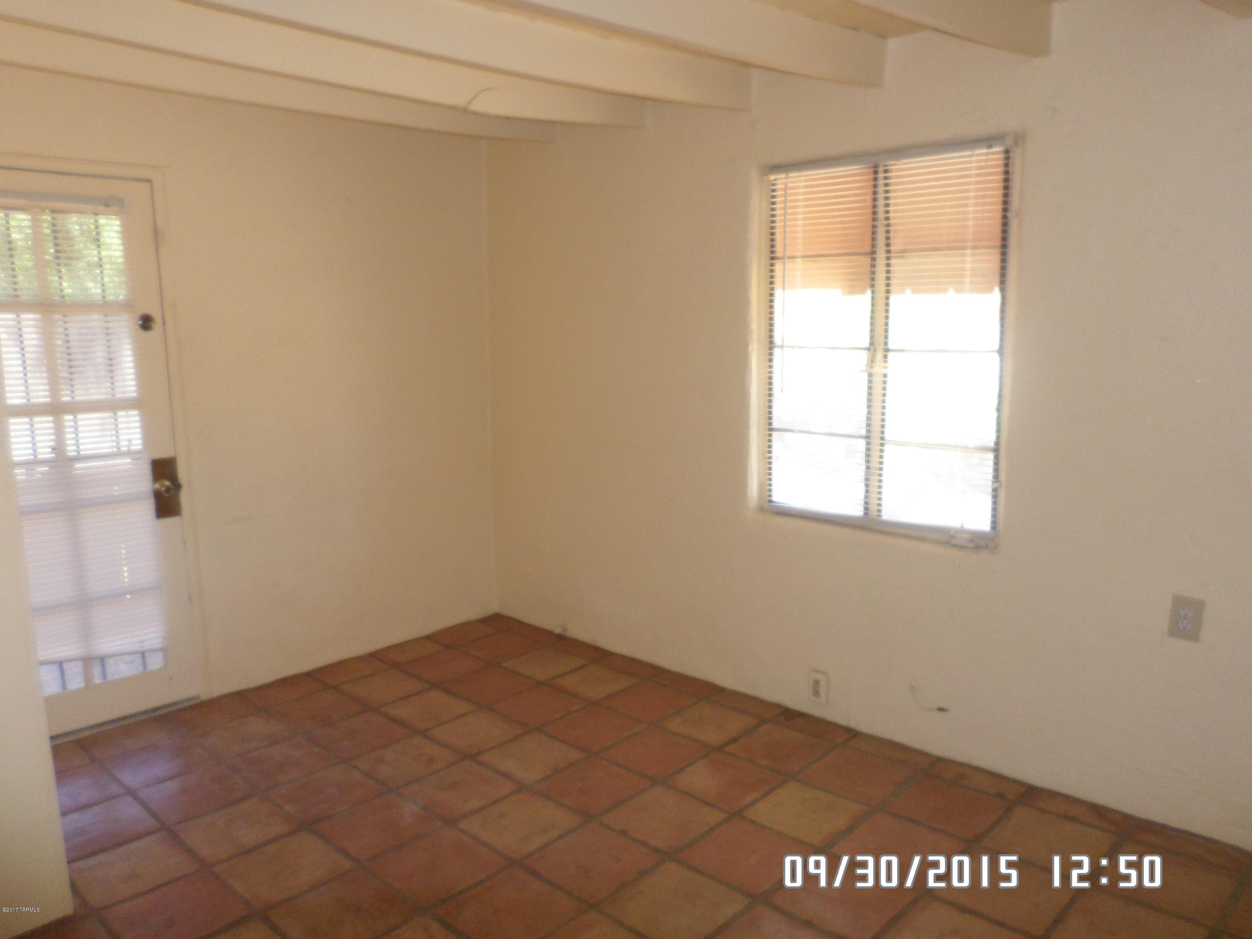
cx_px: 626
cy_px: 470
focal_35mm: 25
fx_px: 904
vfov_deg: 54.9
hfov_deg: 69.4
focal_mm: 4.5
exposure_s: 1/30
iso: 120
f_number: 2.5
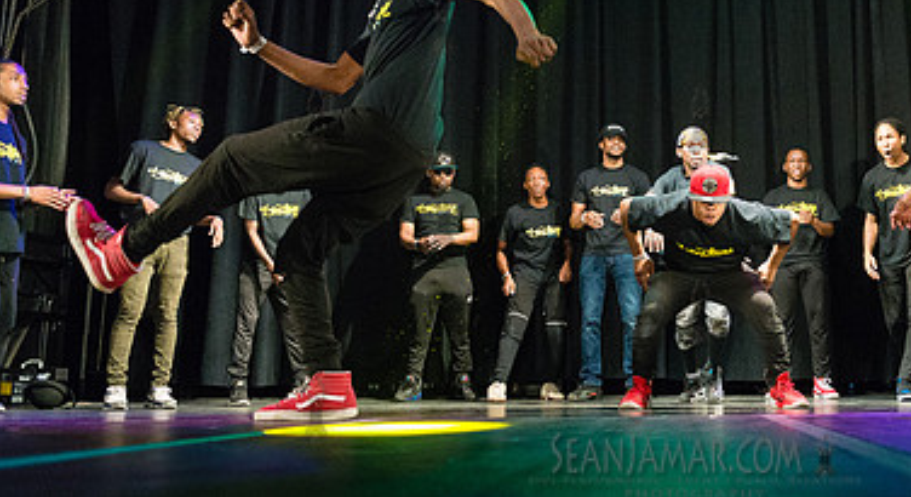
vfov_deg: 25.8
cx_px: 699
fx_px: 1079
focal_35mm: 45
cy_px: 184
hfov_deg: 44.0
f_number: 2.8
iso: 4000
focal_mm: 27
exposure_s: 1/1000
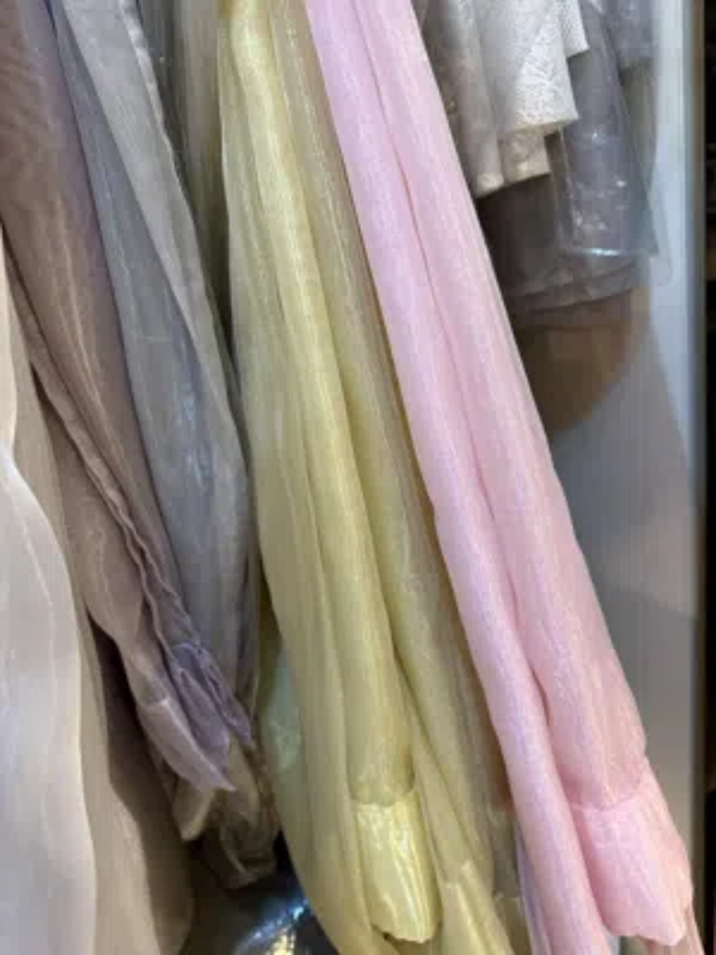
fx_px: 662
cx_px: 358
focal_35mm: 24
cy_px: 478
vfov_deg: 71.6
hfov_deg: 56.8
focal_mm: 6.76
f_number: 1.78
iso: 640
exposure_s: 1/33
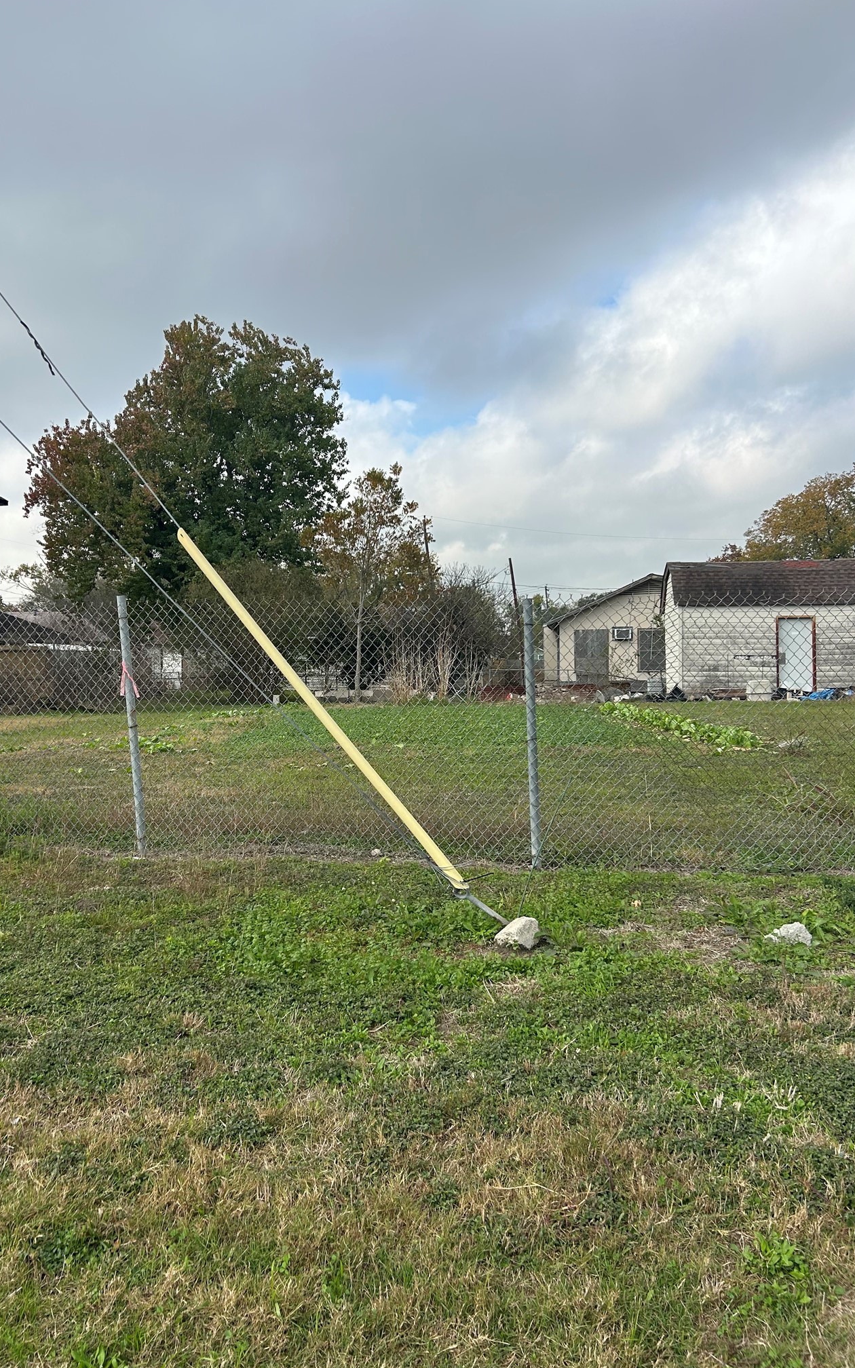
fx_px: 1044
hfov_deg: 44.5
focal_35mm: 28
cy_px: 679
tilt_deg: +0.1
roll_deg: +0.8
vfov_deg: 66.5
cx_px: 385
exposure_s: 1/2994
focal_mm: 5.7
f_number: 1.5
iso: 50
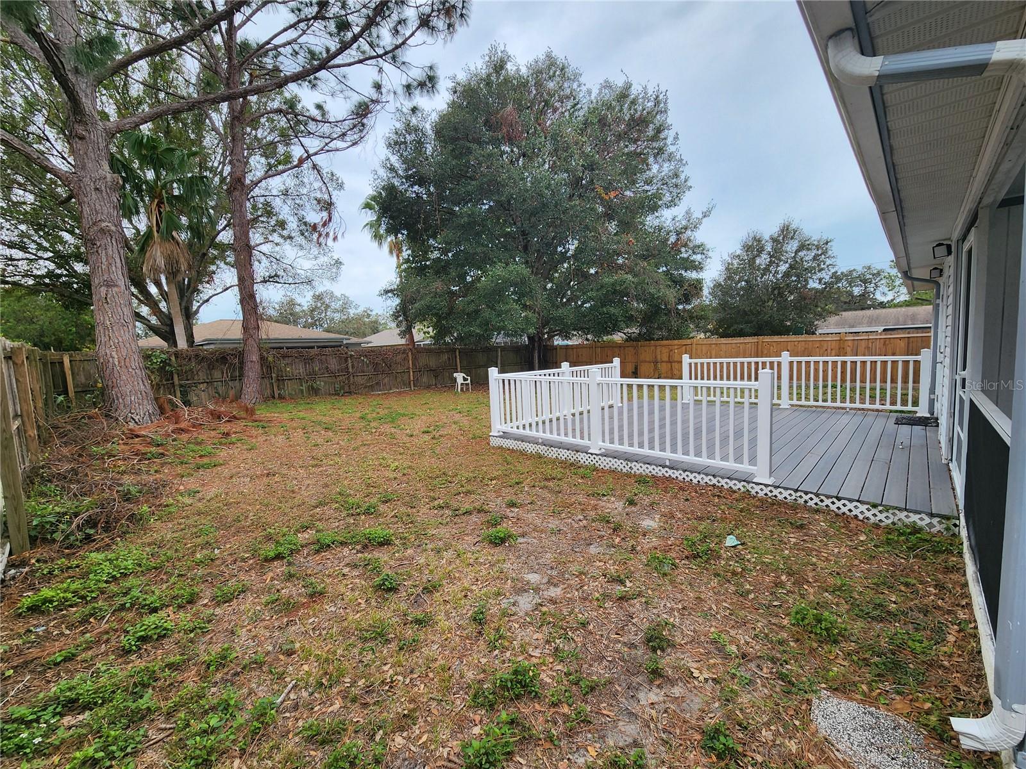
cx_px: 513
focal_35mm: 13
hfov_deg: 106.2
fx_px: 385
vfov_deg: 89.9
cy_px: 384
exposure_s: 1/363
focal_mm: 2.2
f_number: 2.2
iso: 50
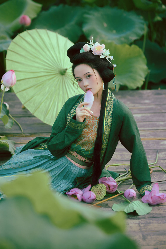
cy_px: 124
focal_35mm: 110
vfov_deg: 18.6
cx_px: 83
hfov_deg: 12.5
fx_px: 761
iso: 320
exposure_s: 1/500
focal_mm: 110
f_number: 2.8
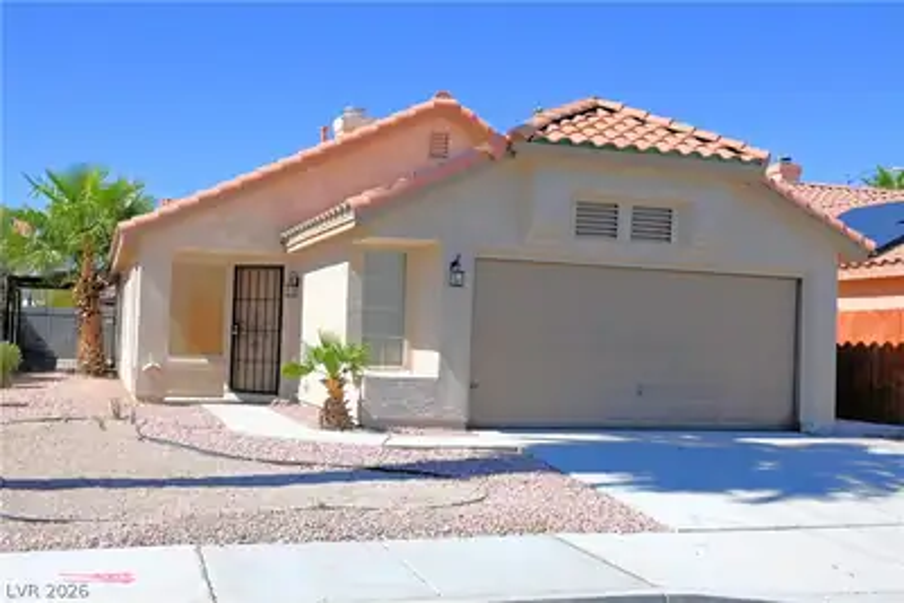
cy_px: 302
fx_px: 1055
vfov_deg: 31.9
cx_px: 452
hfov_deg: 46.4
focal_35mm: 42
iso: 100
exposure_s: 1/250
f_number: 8
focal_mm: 28
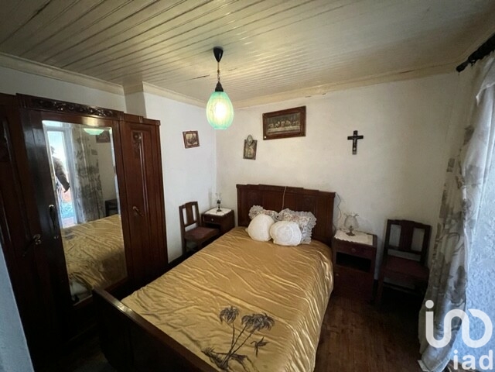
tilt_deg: -11.0
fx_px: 186
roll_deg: +0.9
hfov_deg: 106.2
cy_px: 186
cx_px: 248
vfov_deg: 89.9
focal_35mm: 13
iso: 800
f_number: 1.8
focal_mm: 1.57
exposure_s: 1/34
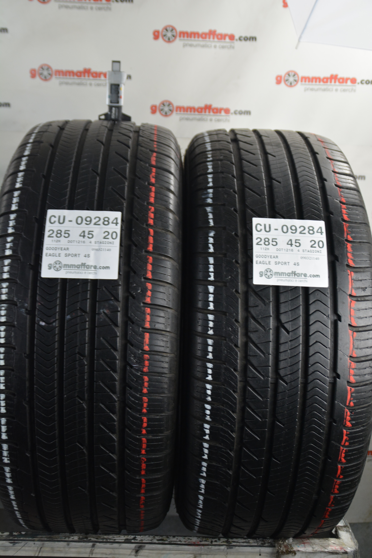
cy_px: 279
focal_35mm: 38
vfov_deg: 51.3
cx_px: 186
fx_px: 581
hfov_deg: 35.5
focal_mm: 25
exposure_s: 1/50
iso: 800
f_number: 3.8
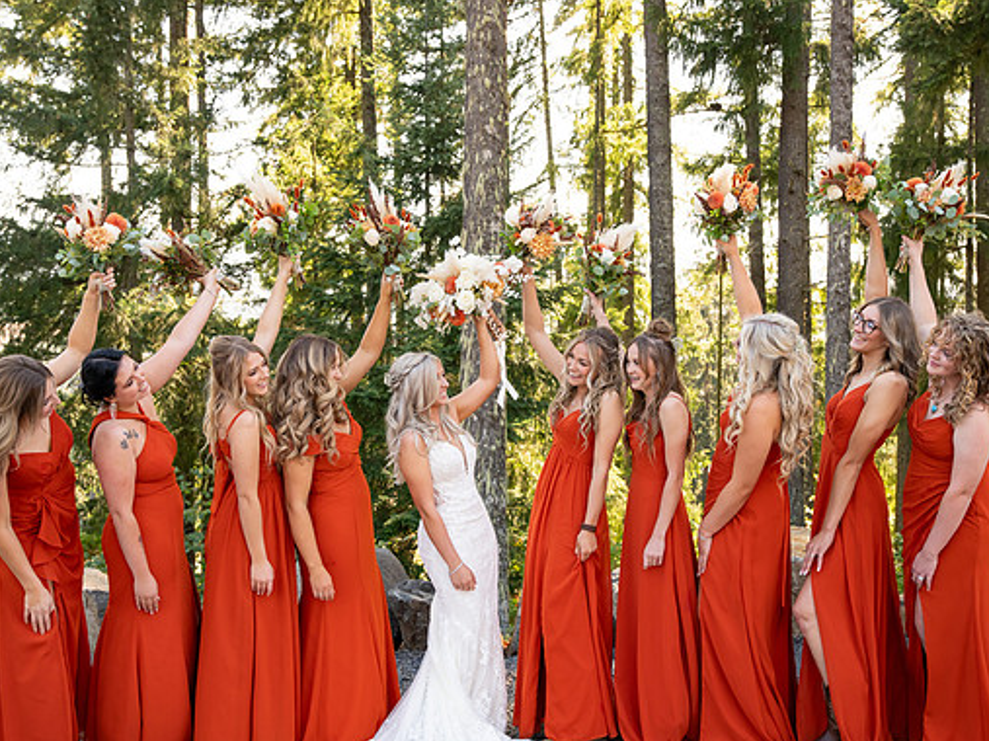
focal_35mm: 44
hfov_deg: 43.0
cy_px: 375
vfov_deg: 32.9
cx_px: 482
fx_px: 1257
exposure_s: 1/320
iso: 640
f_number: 5
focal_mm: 40
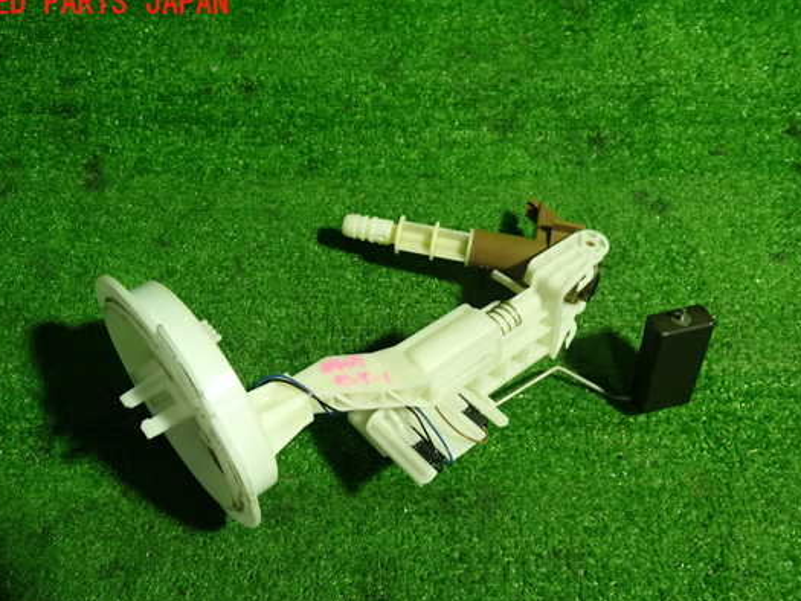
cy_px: 328
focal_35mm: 32
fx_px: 741
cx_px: 409
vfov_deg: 44.1
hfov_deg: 56.8
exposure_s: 1/30
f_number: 2.2
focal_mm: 5.05
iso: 200
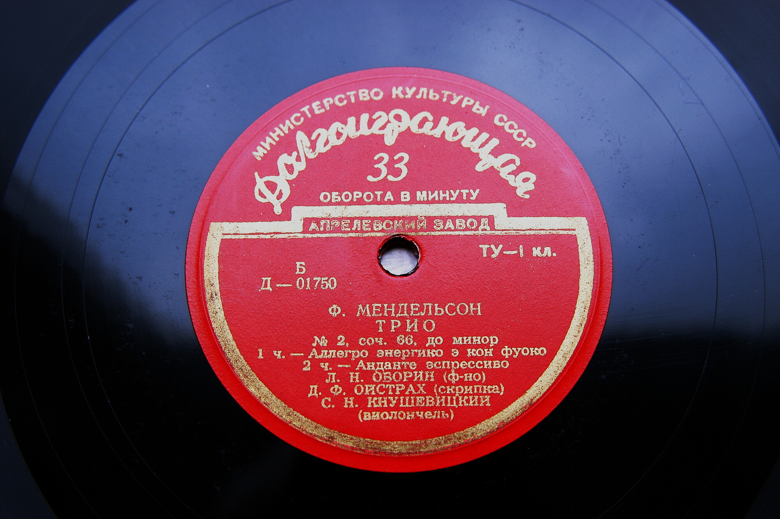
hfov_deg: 37.9
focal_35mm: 52
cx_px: 390
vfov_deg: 25.7
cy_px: 260
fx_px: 1137
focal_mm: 35
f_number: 5
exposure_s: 1/90
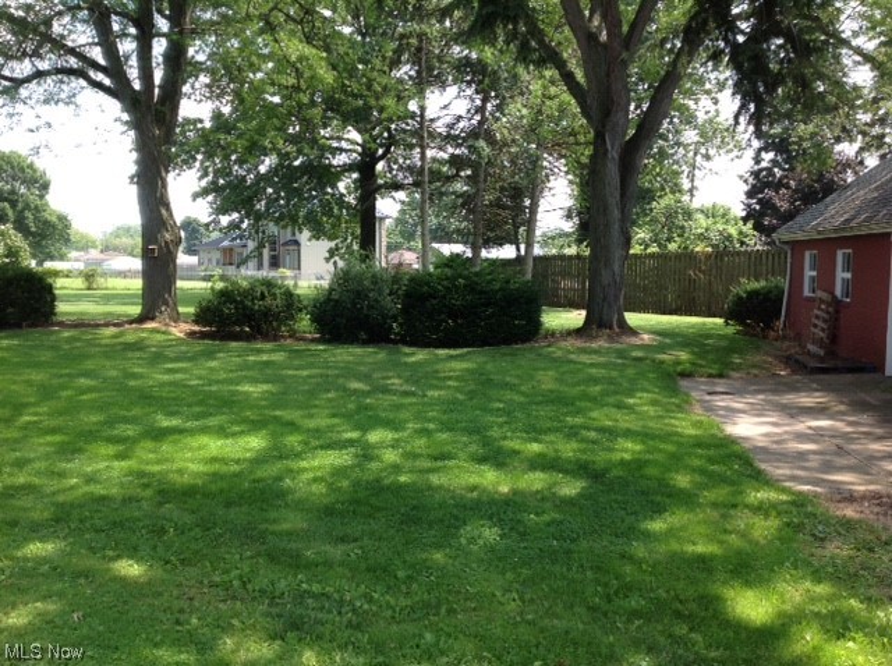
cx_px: 446
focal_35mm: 35
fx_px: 901
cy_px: 333
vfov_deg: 40.6
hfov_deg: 52.7
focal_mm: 4.28
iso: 50
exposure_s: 1/383
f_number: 2.4
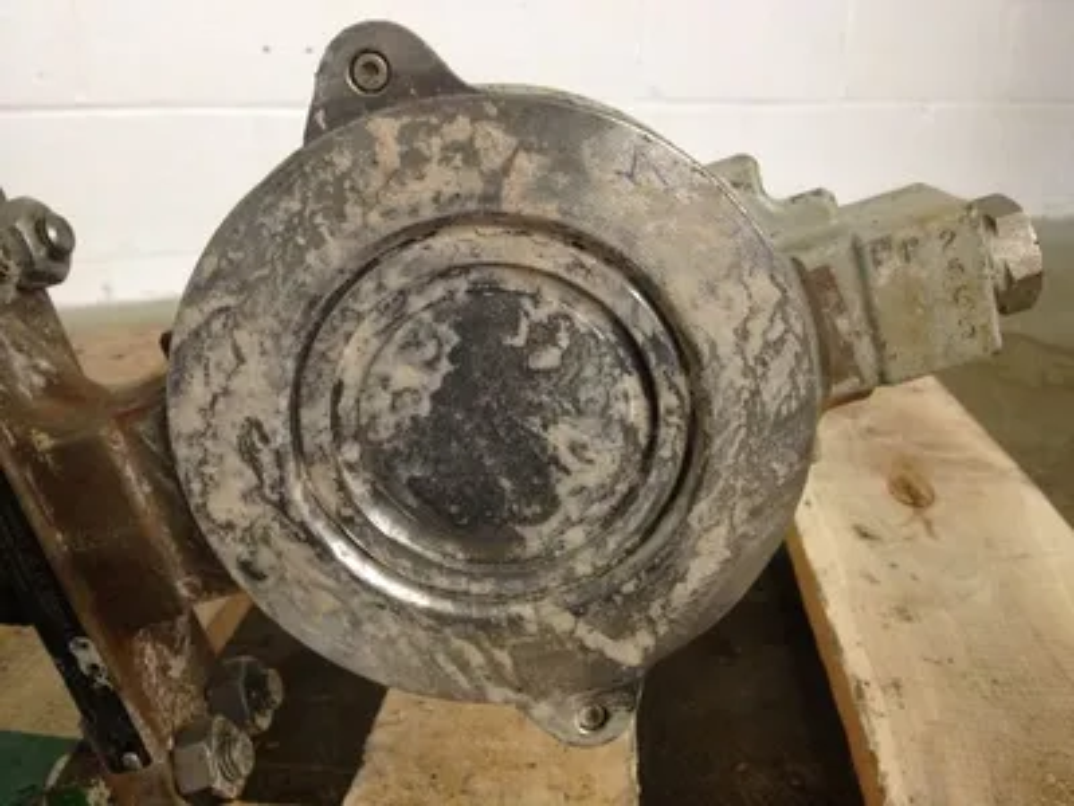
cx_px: 537
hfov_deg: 52.6
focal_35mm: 35
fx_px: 1086
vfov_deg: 40.7
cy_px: 403
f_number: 2.4
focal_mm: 4.28
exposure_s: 1/20
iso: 160
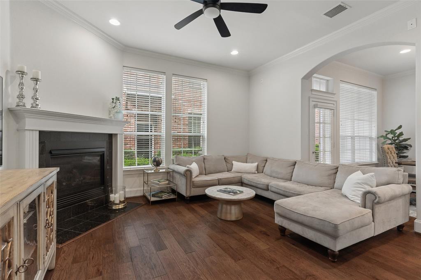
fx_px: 199
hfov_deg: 93.3
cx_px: 210
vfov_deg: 70.4
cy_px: 140
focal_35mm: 17
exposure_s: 1/15
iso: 400
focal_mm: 17
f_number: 10
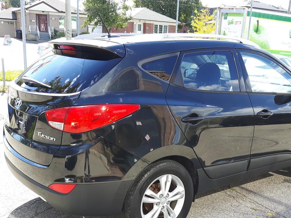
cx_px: 169
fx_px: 378
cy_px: 150
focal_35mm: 45
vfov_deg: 31.8
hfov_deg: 42.0
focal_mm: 3.7
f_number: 1.9
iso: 40
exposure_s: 1/199
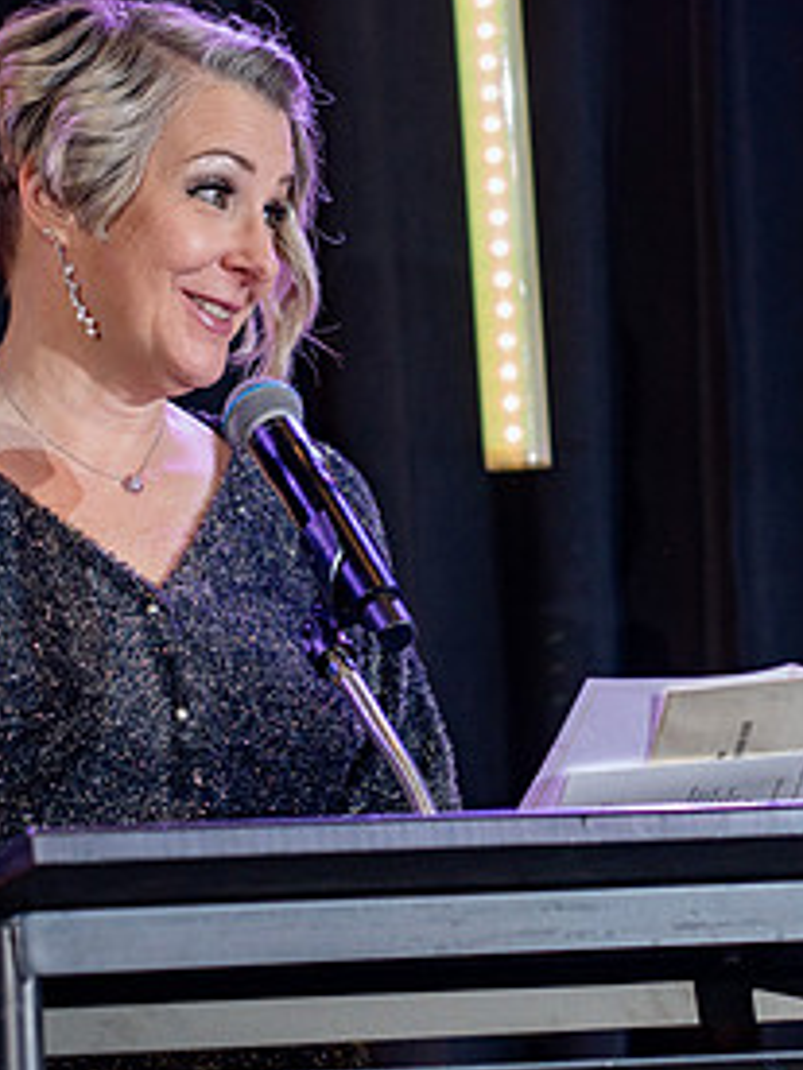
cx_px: 547
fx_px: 6835
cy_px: 533
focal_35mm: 221
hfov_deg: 6.7
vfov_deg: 9.0
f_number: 4
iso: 1600
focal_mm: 105
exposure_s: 1/200
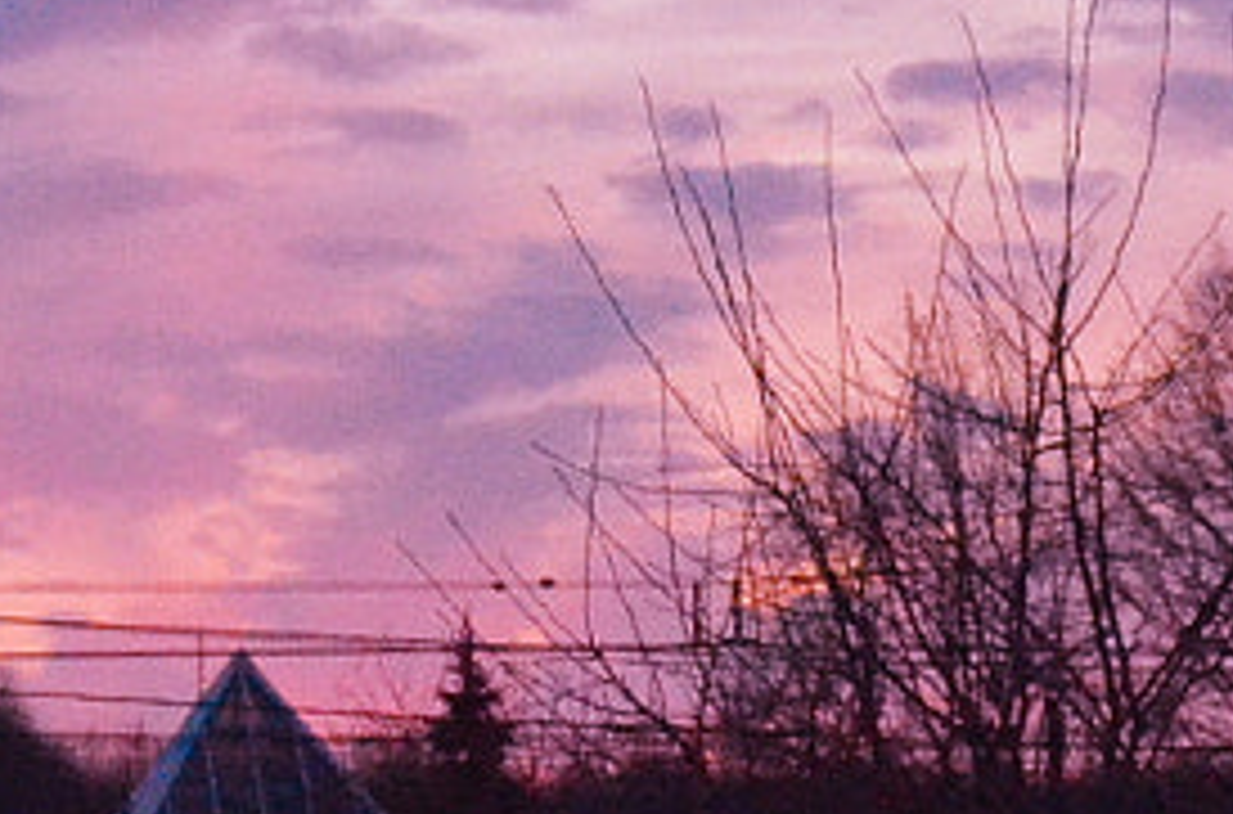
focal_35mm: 263
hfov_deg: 7.8
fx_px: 8982
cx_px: 158
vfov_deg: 5.2
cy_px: 29
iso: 6400
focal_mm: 30
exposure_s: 1/500
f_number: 9
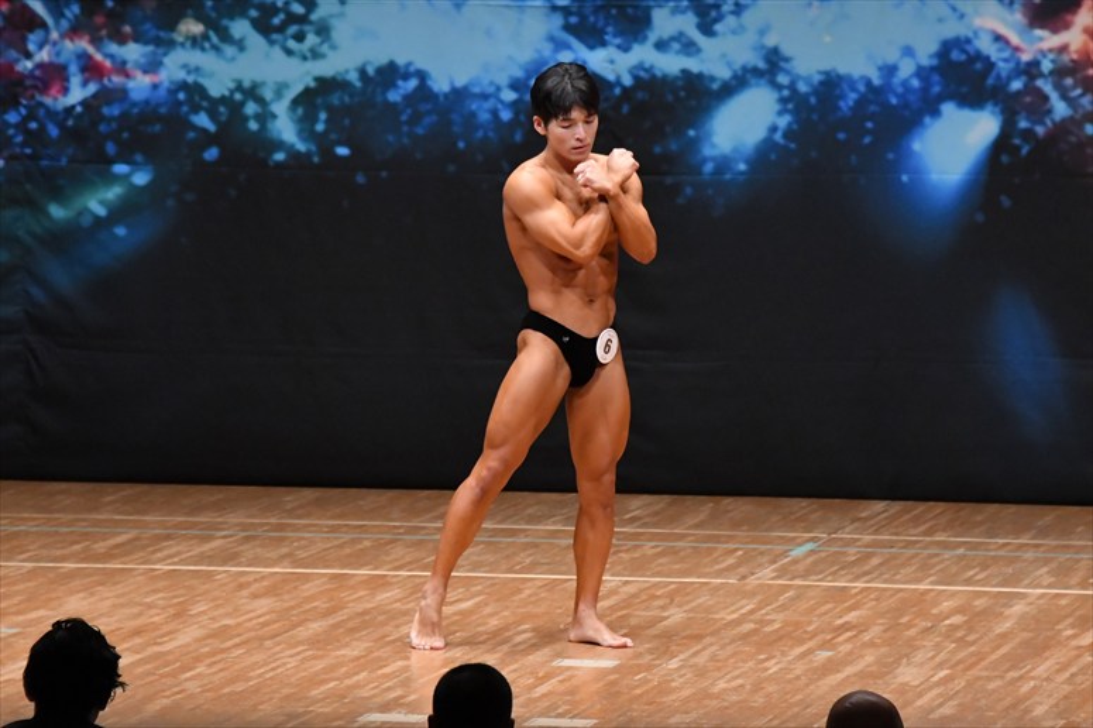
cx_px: 546
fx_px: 8194
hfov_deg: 7.6
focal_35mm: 270
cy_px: 364
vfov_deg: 5.1
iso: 6400
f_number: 5.6
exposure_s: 1/400
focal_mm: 180
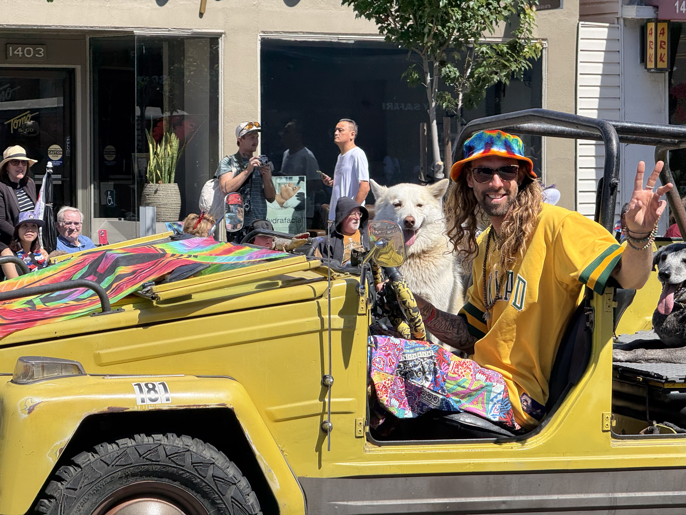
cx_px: 343
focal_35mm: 120
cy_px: 258
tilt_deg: -2.9
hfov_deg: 16.4
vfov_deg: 12.3
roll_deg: -0.2
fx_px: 2378
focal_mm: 15.66
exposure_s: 1/1080
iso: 50
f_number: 2.8
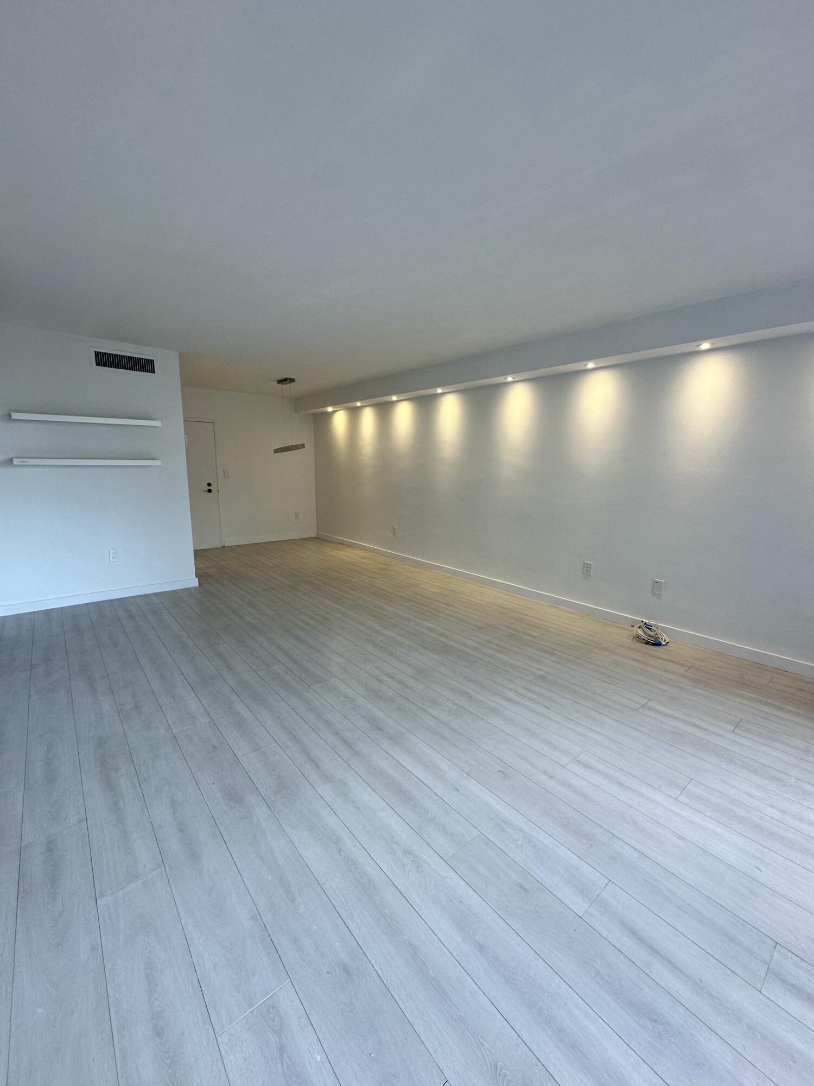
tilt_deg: -10.3
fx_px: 439
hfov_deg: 85.7
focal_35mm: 14
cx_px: 407
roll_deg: -1.1
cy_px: 543
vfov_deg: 102.1
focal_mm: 2.22
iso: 100
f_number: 2.2
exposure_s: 1/120
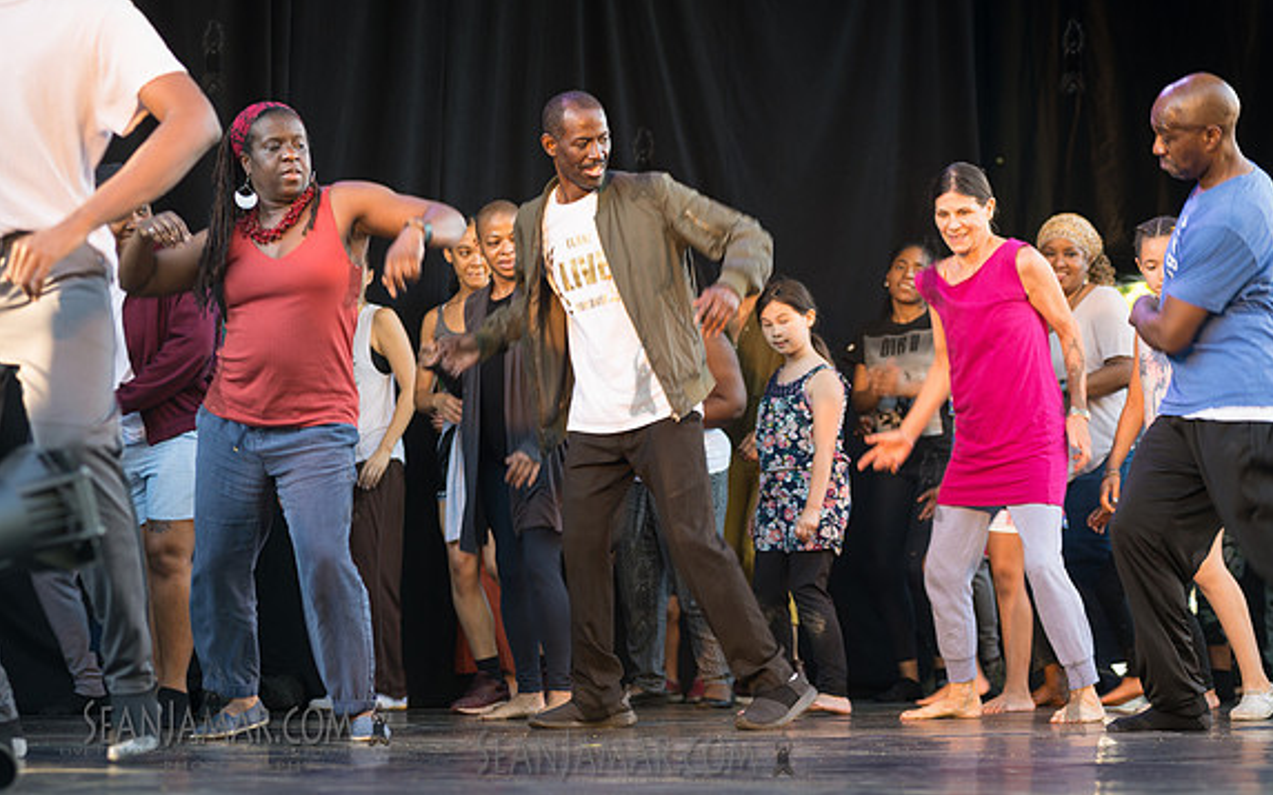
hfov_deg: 21.9
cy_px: 376
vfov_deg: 13.8
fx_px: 3296
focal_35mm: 95
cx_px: 642
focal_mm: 92
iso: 400
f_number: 4.5
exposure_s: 1/60
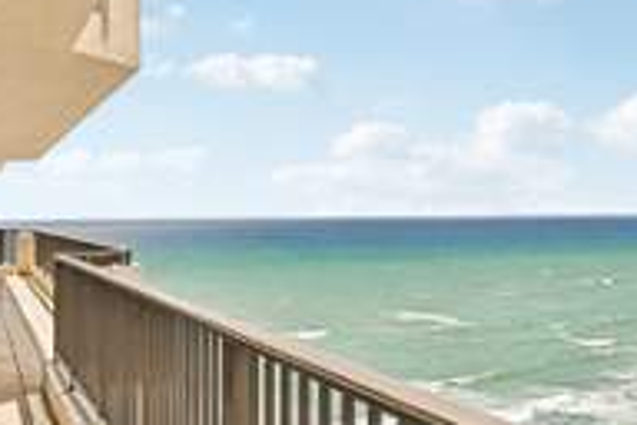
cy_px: 211
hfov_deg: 45.9
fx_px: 708
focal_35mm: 40
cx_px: 511
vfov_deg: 33.4
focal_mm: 16
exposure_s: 1/8000
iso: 2500
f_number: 11
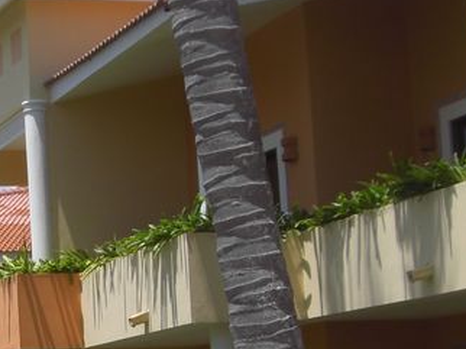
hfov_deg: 16.0
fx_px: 1628
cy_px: 330
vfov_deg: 12.1
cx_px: -1
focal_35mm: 121
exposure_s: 1/160
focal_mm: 6.2
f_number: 8
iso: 64
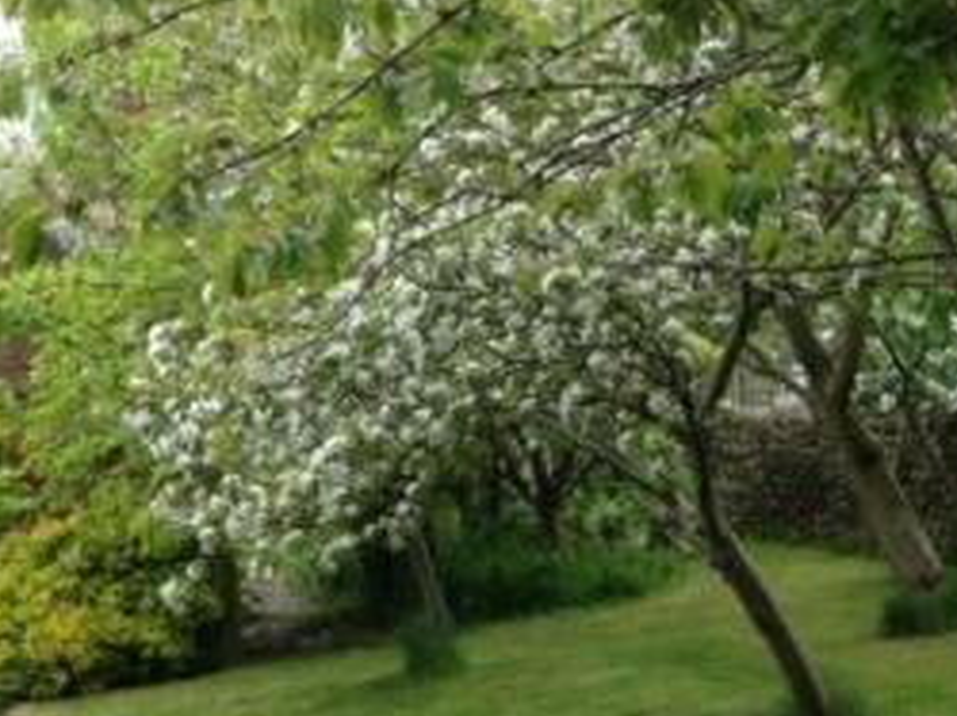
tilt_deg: +0.3
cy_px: 270
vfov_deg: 19.1
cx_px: 836
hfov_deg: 24.7
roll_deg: +7.1
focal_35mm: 77
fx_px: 2127
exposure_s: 1/324
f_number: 2.4
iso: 50
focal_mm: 4.12
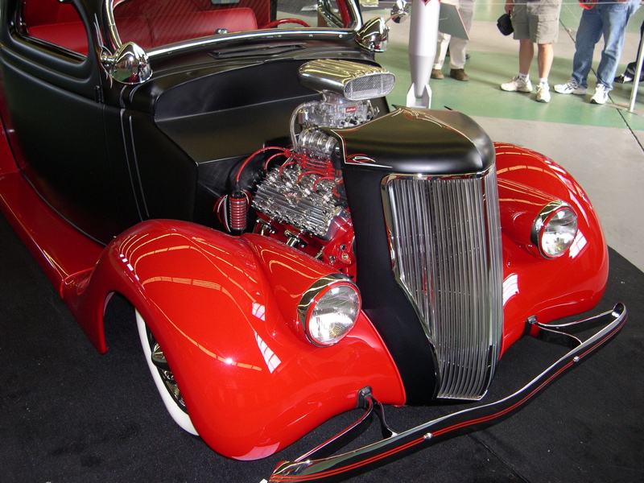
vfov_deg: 37.7
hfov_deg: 49.0
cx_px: 322
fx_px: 707
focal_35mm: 38
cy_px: 242
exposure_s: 1/60
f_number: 2.8
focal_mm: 8
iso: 157
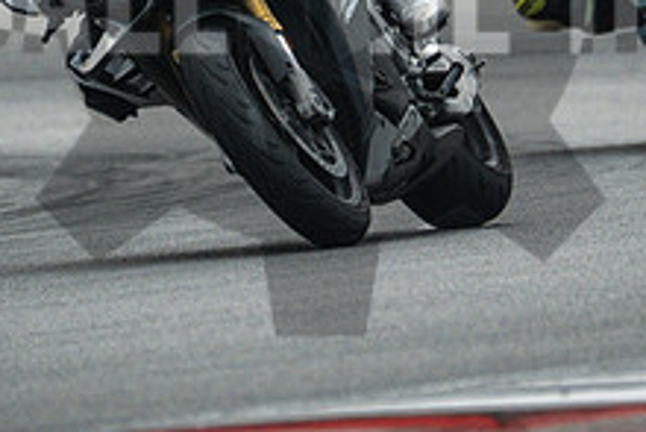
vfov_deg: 0.9
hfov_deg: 1.3
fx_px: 28406
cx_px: 320
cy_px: -22
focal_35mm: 1582
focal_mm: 400
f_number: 5.6
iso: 1600
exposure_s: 1/1600
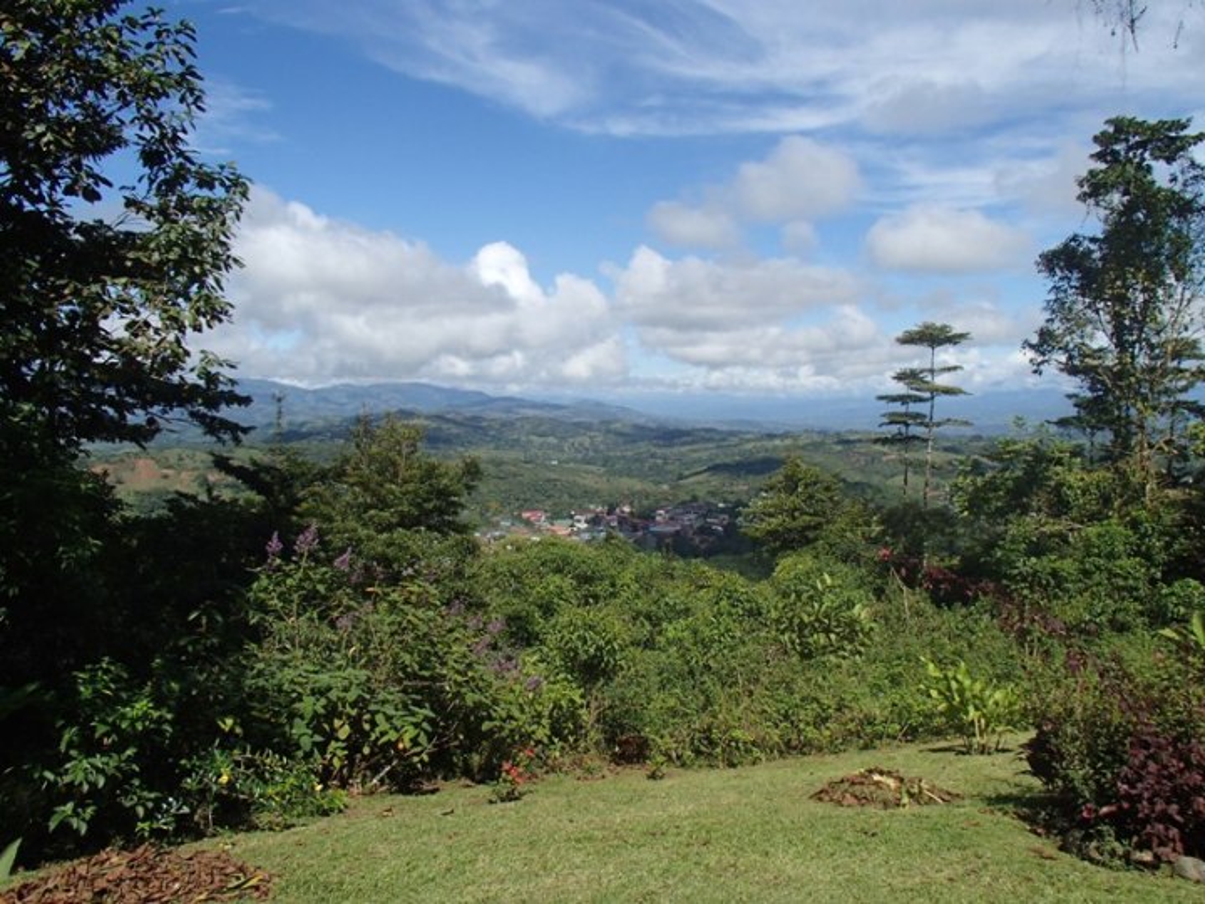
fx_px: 975
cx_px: 602
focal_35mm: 28
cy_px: 452
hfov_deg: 63.4
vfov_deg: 49.7
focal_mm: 5
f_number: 11
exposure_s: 1/160
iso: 100
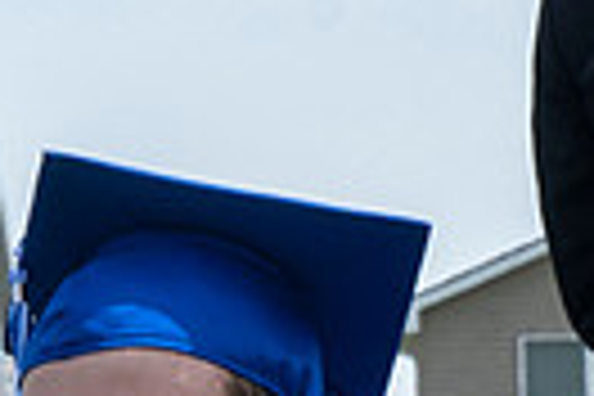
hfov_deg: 2.7
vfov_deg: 1.8
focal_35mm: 767
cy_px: 672
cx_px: -706
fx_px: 12655
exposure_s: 1/250
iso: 200
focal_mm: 70
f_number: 13
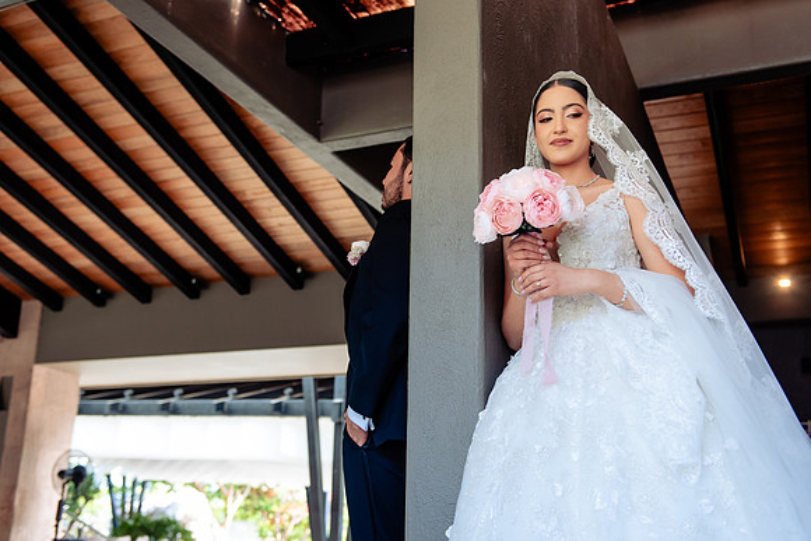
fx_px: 907
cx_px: 389
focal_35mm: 40
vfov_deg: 33.2
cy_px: 260
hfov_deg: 48.1
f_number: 3.5
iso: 500
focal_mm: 38
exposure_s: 1/250
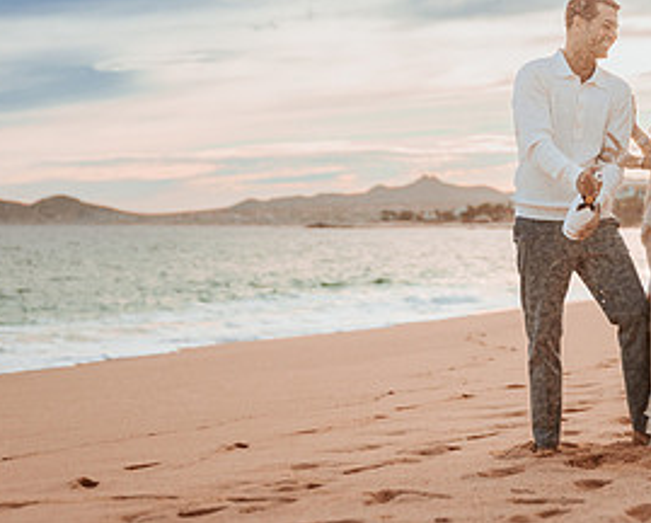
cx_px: 511
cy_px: 171
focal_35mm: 97
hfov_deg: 19.5
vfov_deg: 15.9
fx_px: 1872
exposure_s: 1/2500
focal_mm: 48
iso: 250
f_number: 2.8
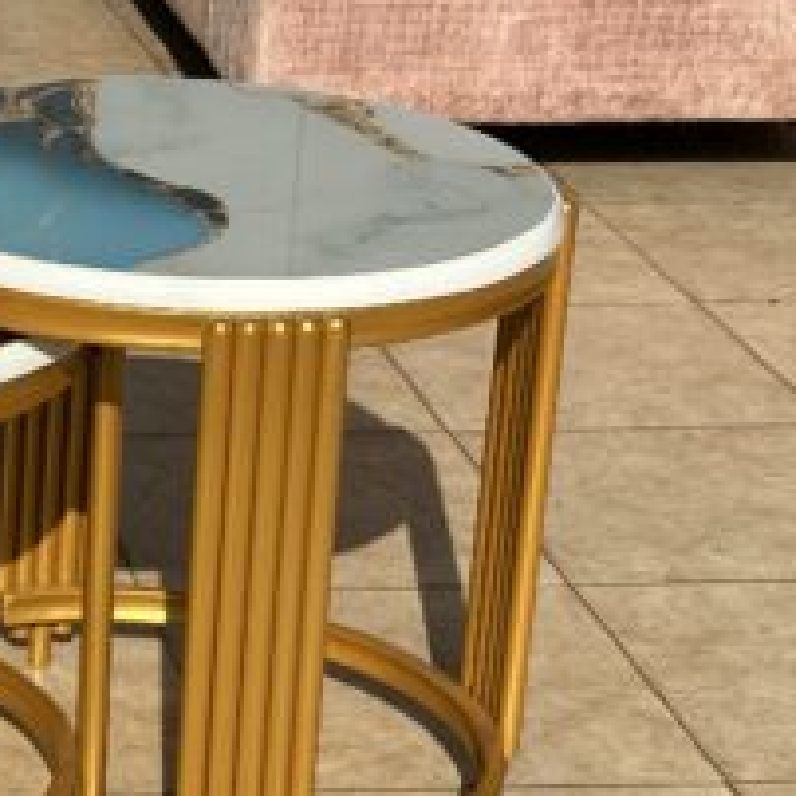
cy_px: 437
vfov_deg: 13.8
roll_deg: -1.7
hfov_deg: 13.3
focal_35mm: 126
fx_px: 3278
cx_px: -260
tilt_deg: -19.7
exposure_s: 1/8197
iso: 64
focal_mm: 6.86
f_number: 1.78
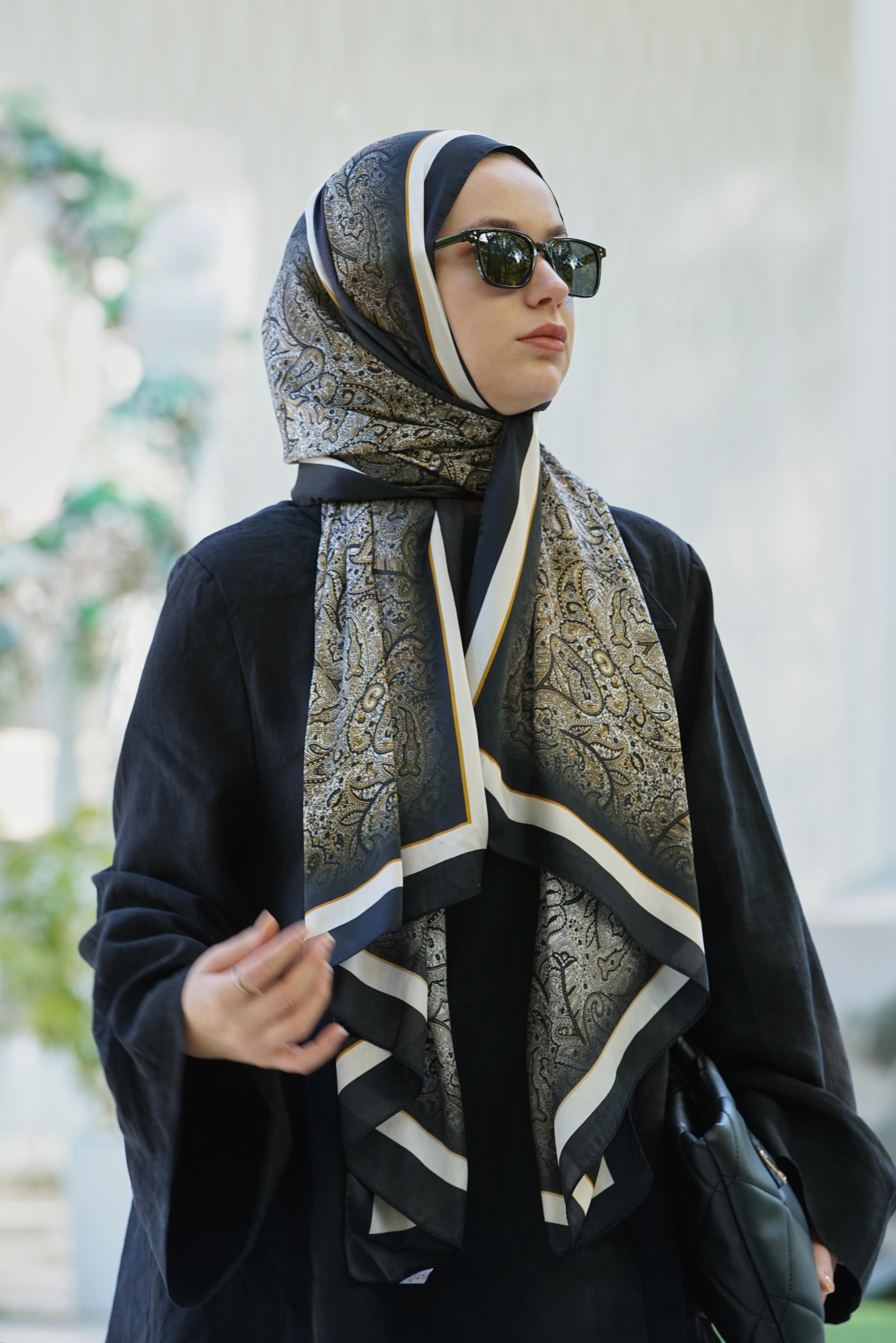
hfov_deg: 8.9
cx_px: 448
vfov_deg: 13.2
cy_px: 672
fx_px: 5784
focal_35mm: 155
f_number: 5.6
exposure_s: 1/125
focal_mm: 155
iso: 500
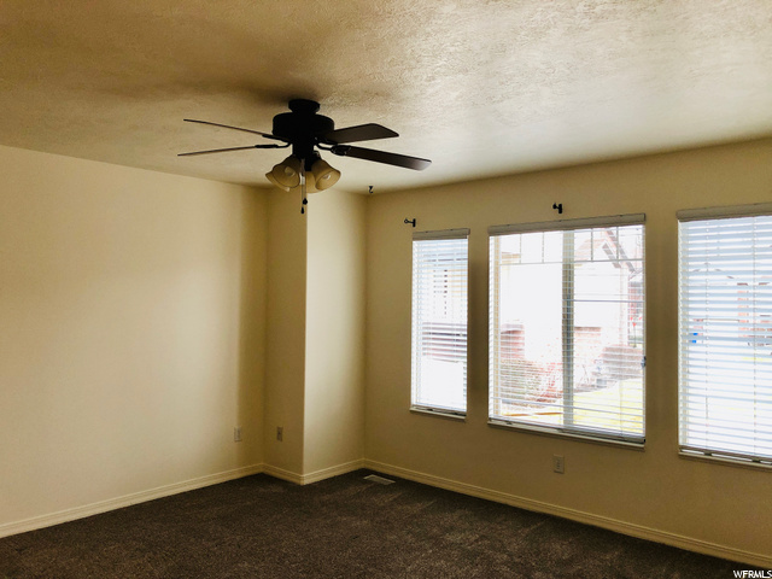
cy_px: 290
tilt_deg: +1.2
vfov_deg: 49.7
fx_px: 624
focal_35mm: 28
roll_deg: +0.0
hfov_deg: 63.4
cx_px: 386
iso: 40
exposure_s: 1/15
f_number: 1.8
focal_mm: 4
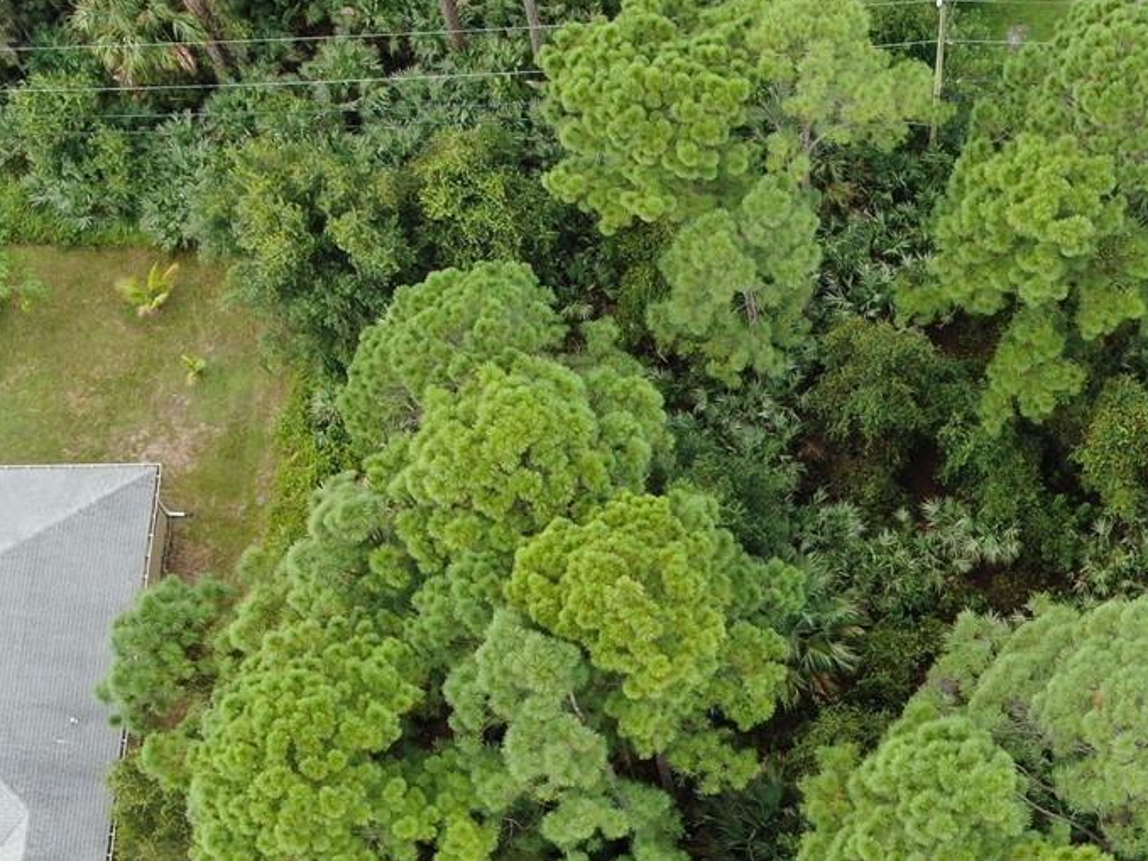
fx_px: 2188
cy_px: 678
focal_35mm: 66
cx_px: 810
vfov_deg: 22.0
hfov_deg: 29.1
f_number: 3
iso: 110
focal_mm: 4.89
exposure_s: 1/160
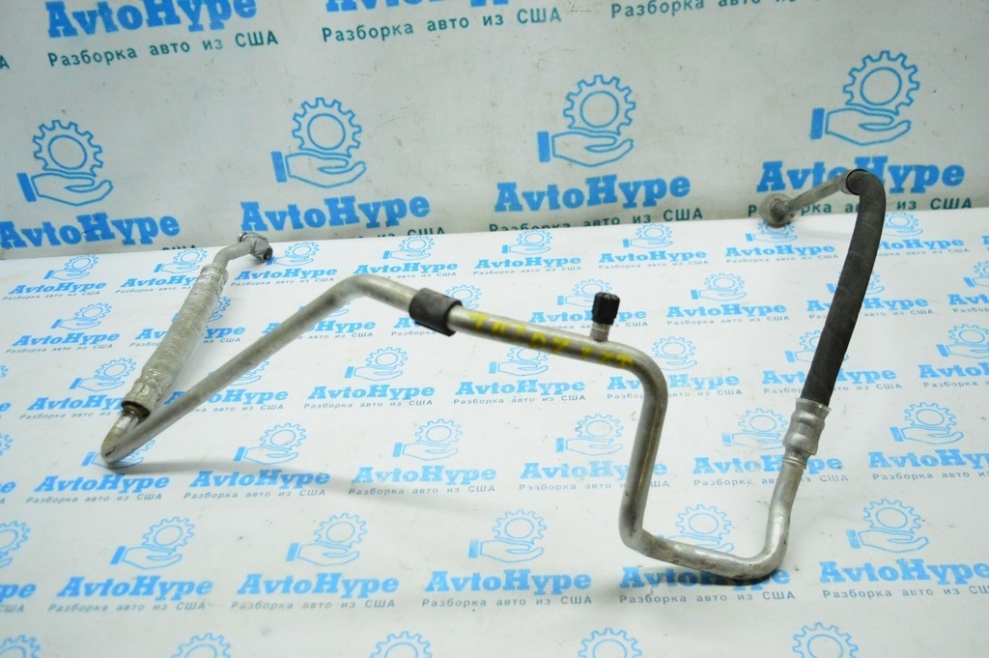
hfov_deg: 55.1
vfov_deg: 38.3
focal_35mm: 34
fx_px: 947
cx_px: 494
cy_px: 329
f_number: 3.8
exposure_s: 1/800
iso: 6400
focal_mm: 23
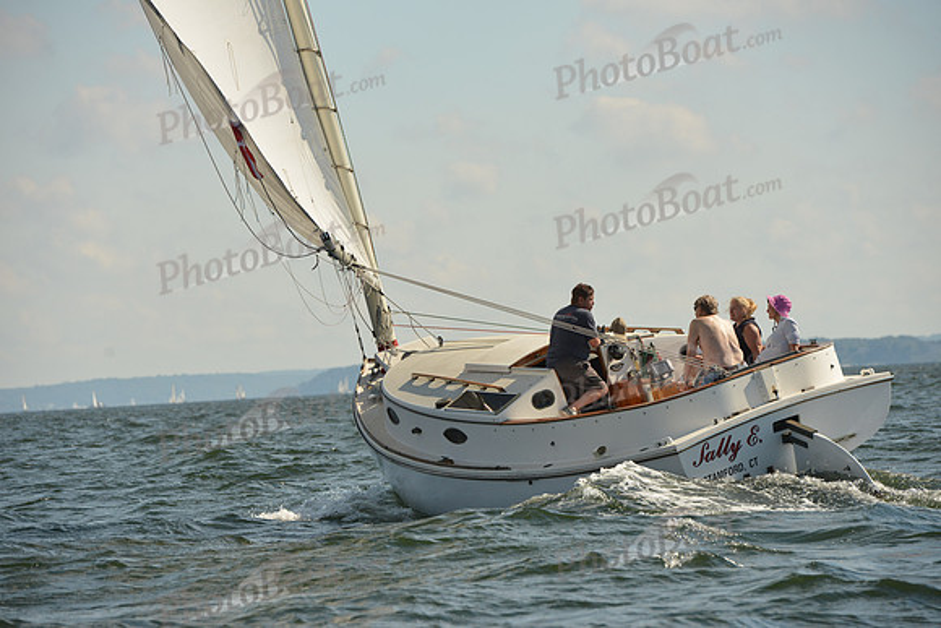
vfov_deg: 7.4
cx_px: 470
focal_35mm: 185
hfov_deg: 11.1
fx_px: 4837
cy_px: 314
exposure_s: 1/1000
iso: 500
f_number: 8
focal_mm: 185
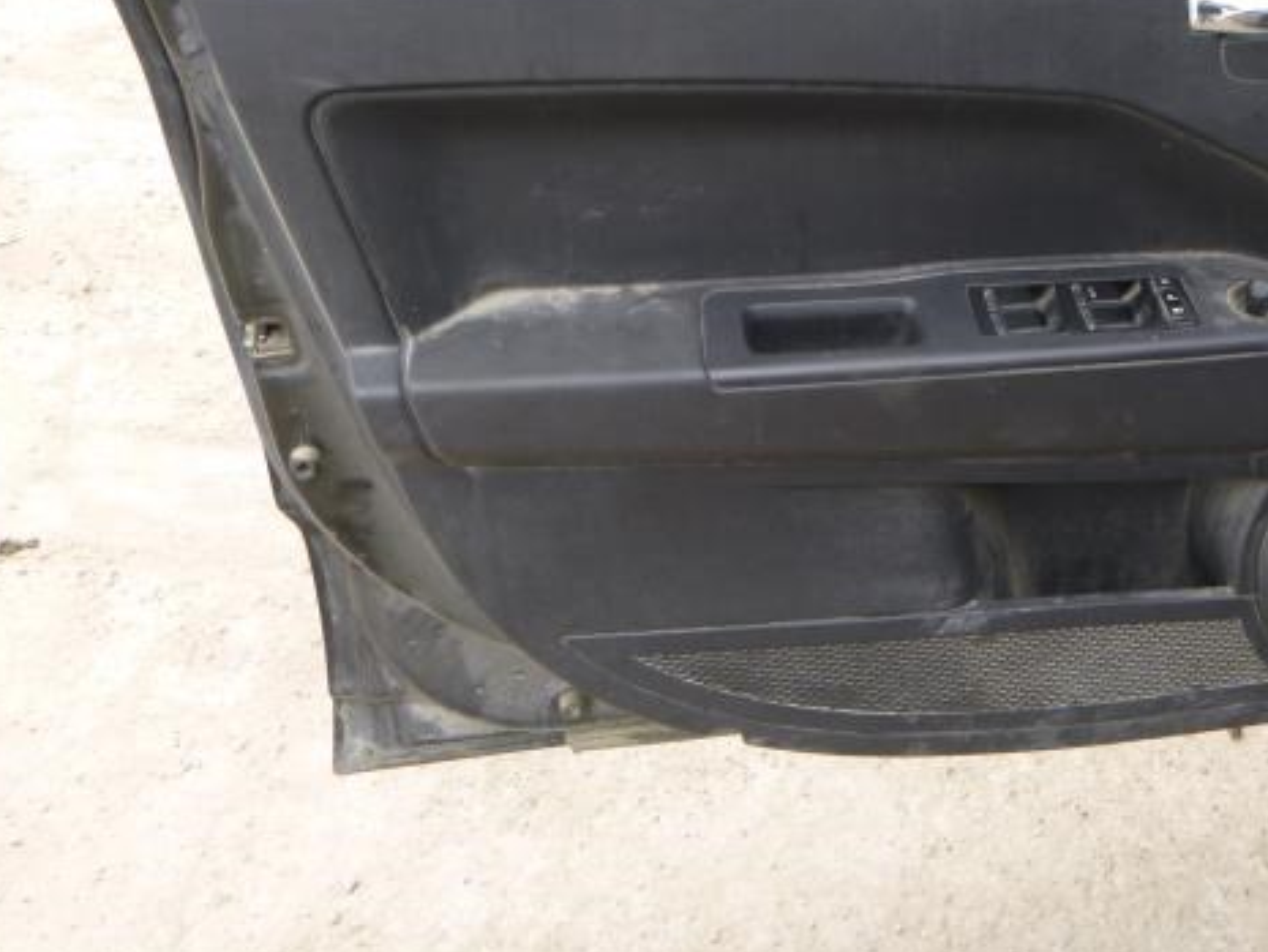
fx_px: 1576
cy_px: 215
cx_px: 922
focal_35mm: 43
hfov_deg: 42.7
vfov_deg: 32.8
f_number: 3.9
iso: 100
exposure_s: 1/60
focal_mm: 4.5
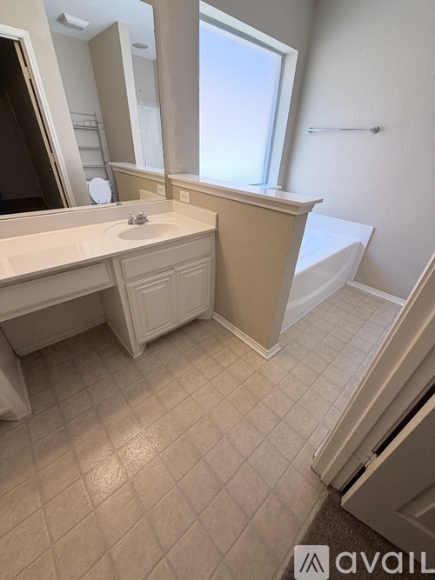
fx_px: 235
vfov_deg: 102.1
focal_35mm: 14
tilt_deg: -30.4
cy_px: 290
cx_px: 218
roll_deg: -2.1
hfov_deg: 85.7
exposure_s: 1/120
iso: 200
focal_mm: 2.22
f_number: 2.2
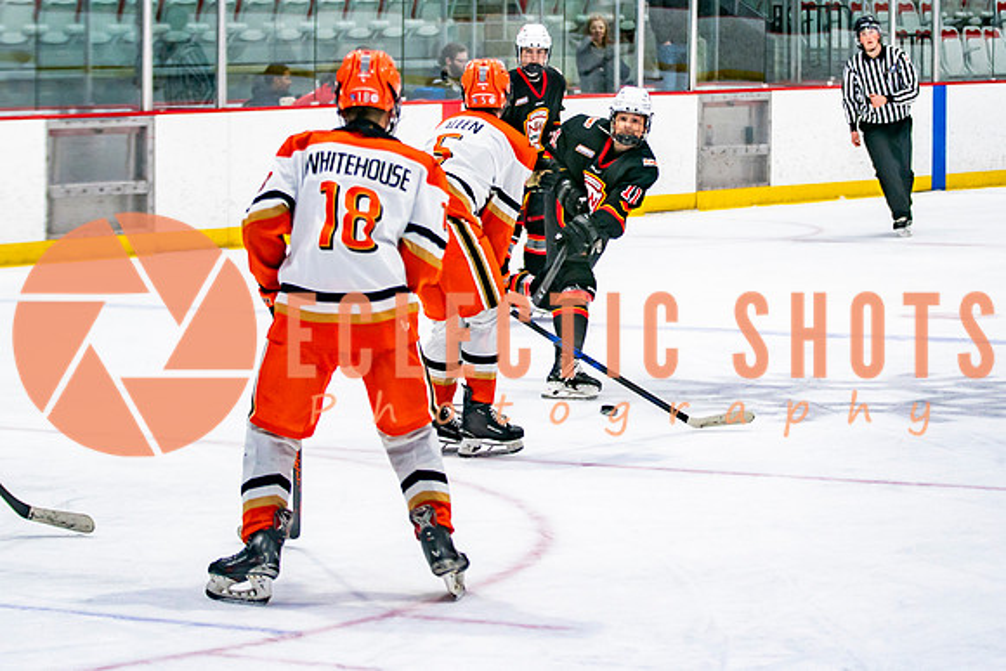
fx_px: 4379
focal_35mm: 157
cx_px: 584
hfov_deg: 13.1
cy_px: 188
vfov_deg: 8.8
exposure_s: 1/640
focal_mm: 88
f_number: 2.8
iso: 800
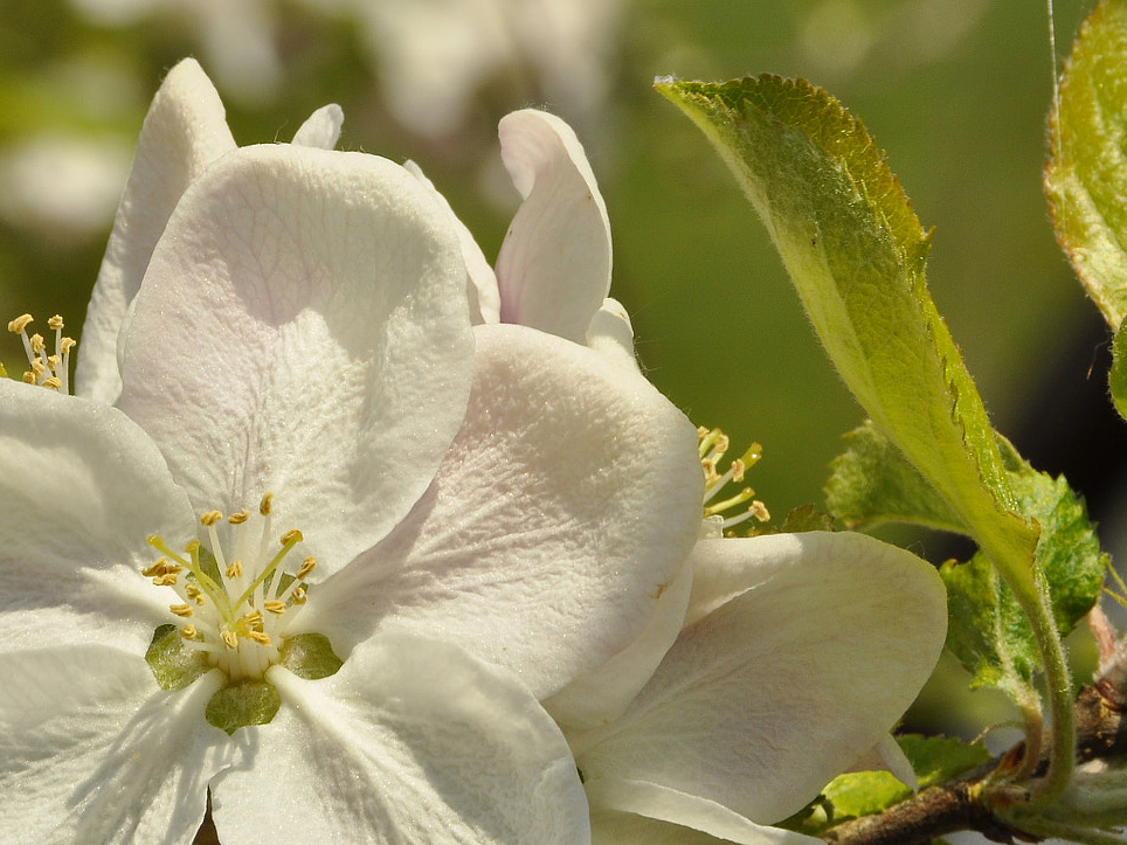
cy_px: 585
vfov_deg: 3.1
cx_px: 378
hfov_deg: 4.1
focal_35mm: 478
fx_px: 15562
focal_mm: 200
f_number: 20
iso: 250
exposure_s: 1/160
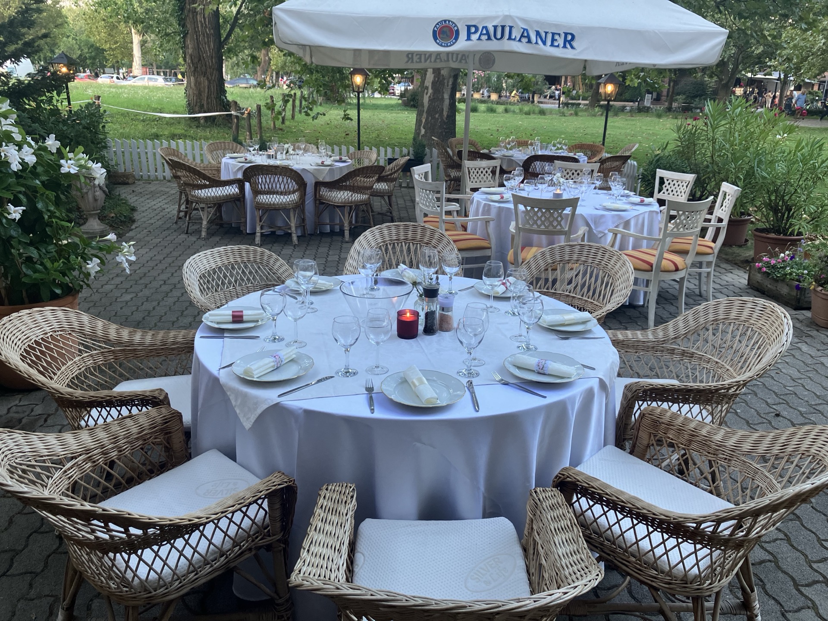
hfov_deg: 63.4
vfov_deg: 49.7
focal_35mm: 28
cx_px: 414
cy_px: 310
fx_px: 670
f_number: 1.8
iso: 80
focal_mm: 3.99
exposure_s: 1/118
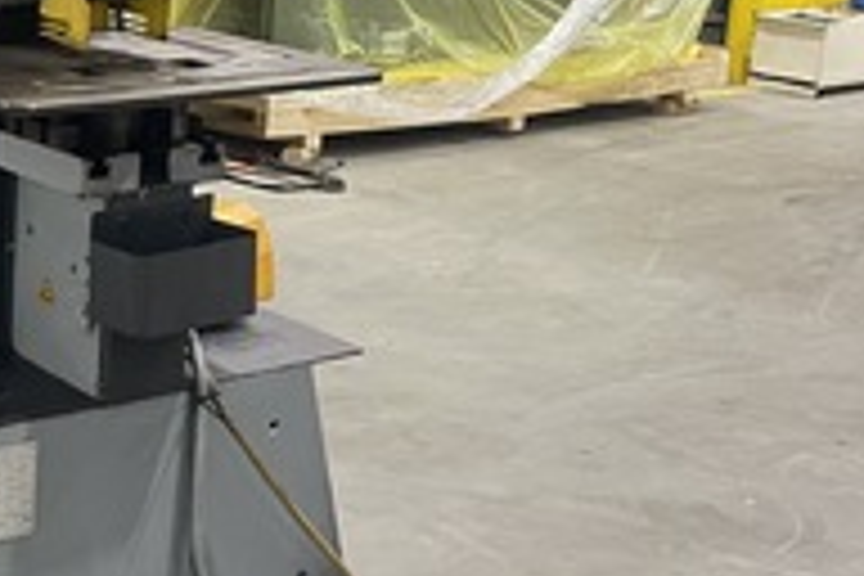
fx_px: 1560
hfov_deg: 28.3
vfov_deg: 20.8
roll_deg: -0.9
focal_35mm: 65
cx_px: -72
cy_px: 162
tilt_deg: -12.6
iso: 400
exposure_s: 1/40
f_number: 1.6
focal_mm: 5.1
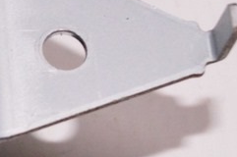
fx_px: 1467
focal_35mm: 223
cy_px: 131
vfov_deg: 6.1
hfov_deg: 8.8
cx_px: -212
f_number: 8
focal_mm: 35
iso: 1600
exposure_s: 1/125
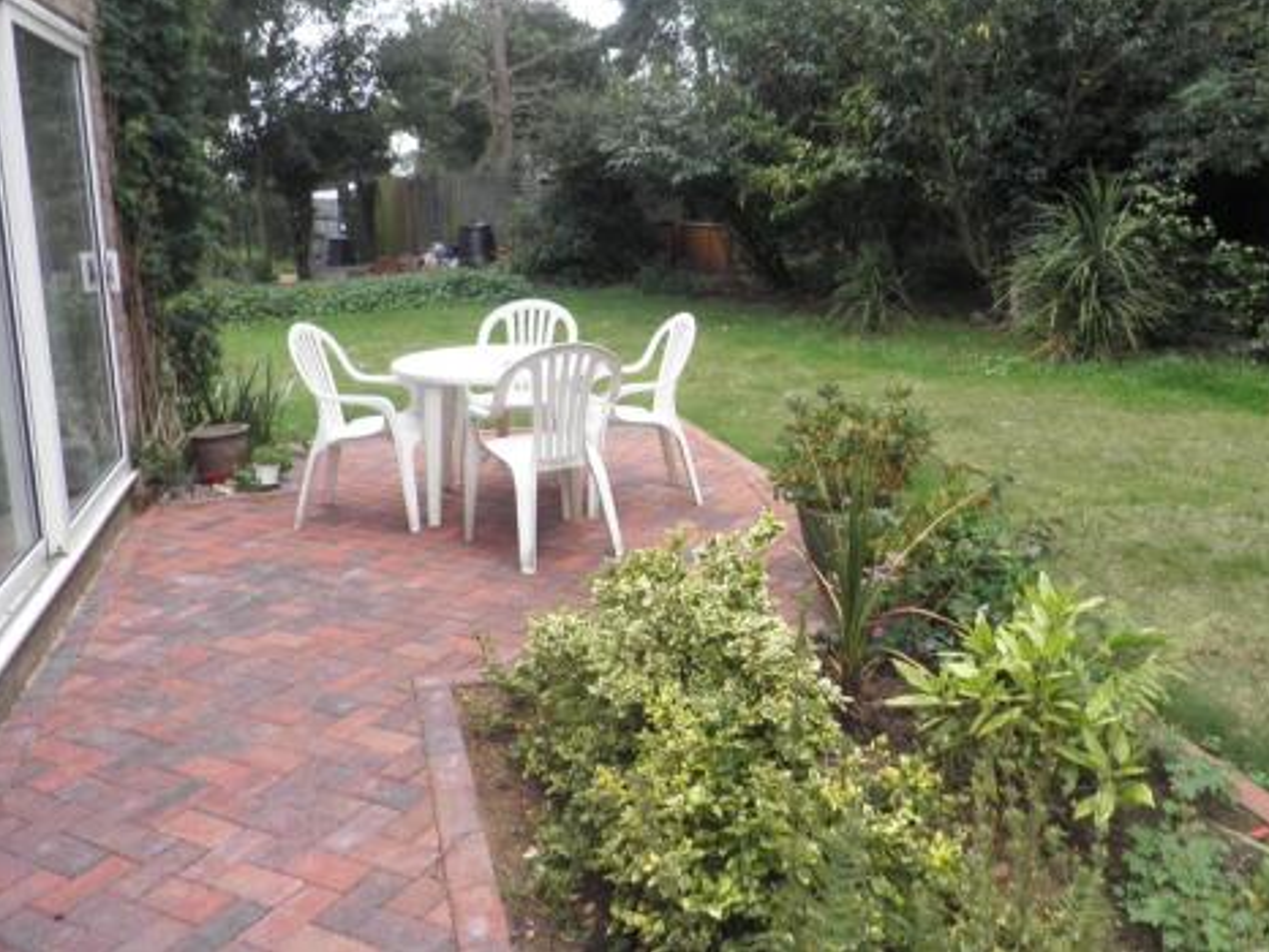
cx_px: 739
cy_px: 360
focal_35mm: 30
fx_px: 1100
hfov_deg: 59.6
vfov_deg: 46.4
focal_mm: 4.3
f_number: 3.3
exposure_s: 1/125
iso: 64
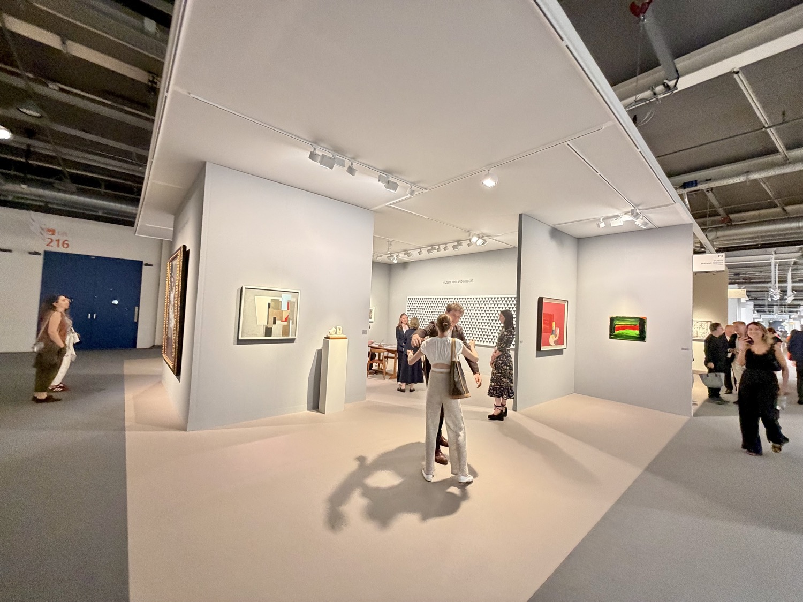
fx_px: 325
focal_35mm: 14
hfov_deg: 102.1
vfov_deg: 85.7
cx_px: 402
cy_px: 301
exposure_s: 1/100
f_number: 2.2
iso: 320
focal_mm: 2.22
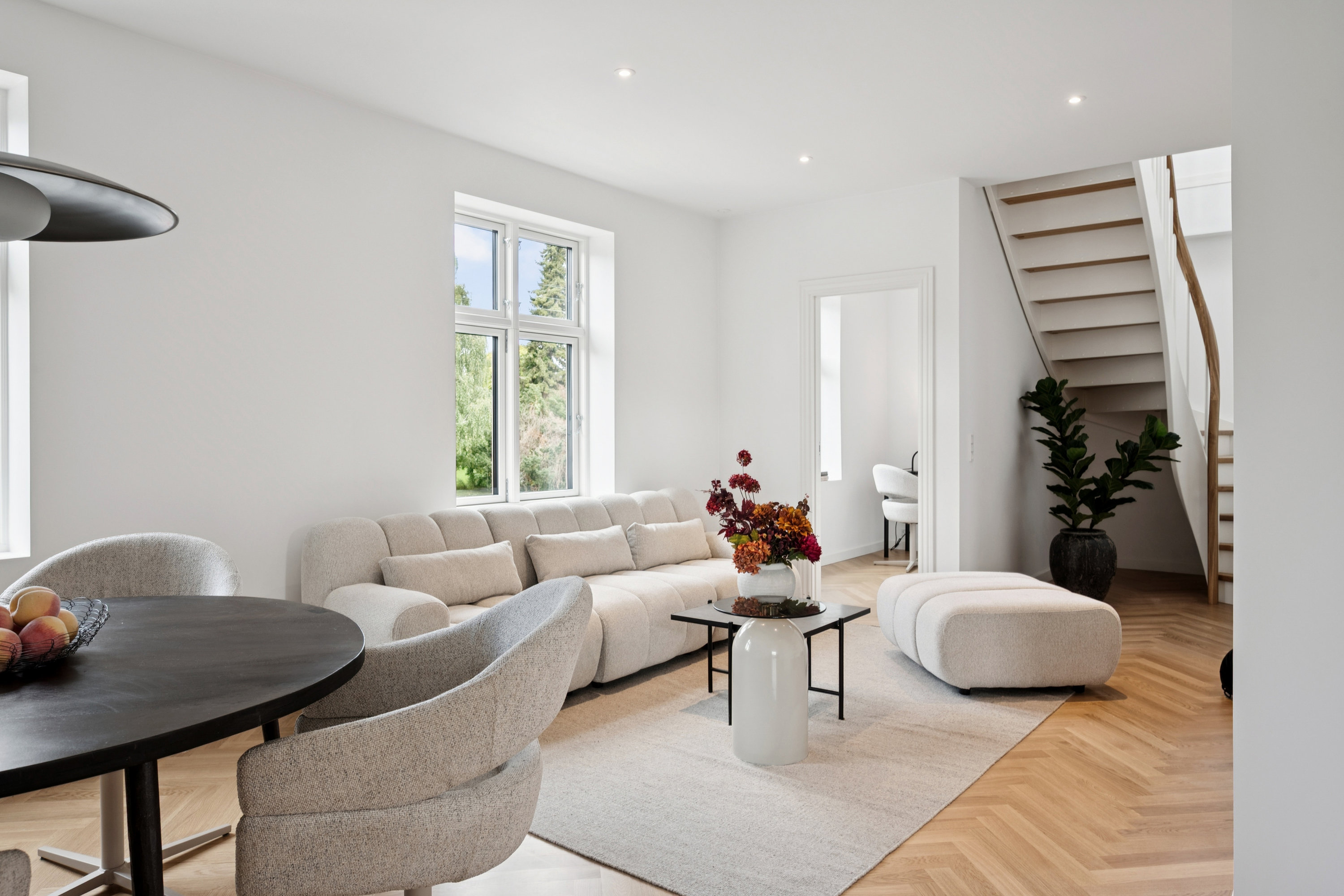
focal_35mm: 22
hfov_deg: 77.3
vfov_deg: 56.1
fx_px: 840
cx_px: 672
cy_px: 448
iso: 400
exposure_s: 1/25
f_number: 7.1
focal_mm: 22.5
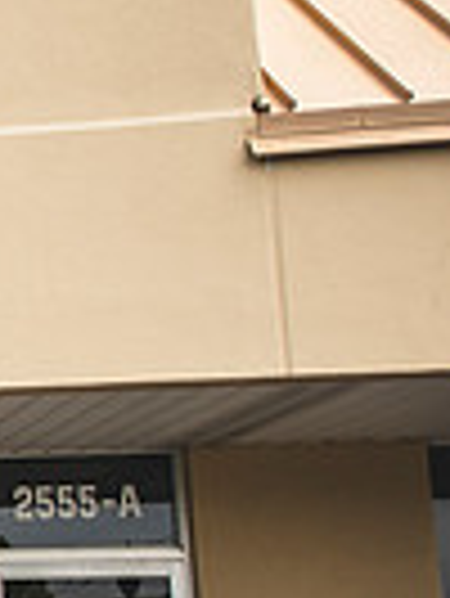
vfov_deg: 19.2
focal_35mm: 101
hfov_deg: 10.7
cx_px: -844
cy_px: 506
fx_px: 1748
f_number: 2.8
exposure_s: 1/800
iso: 100
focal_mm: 24
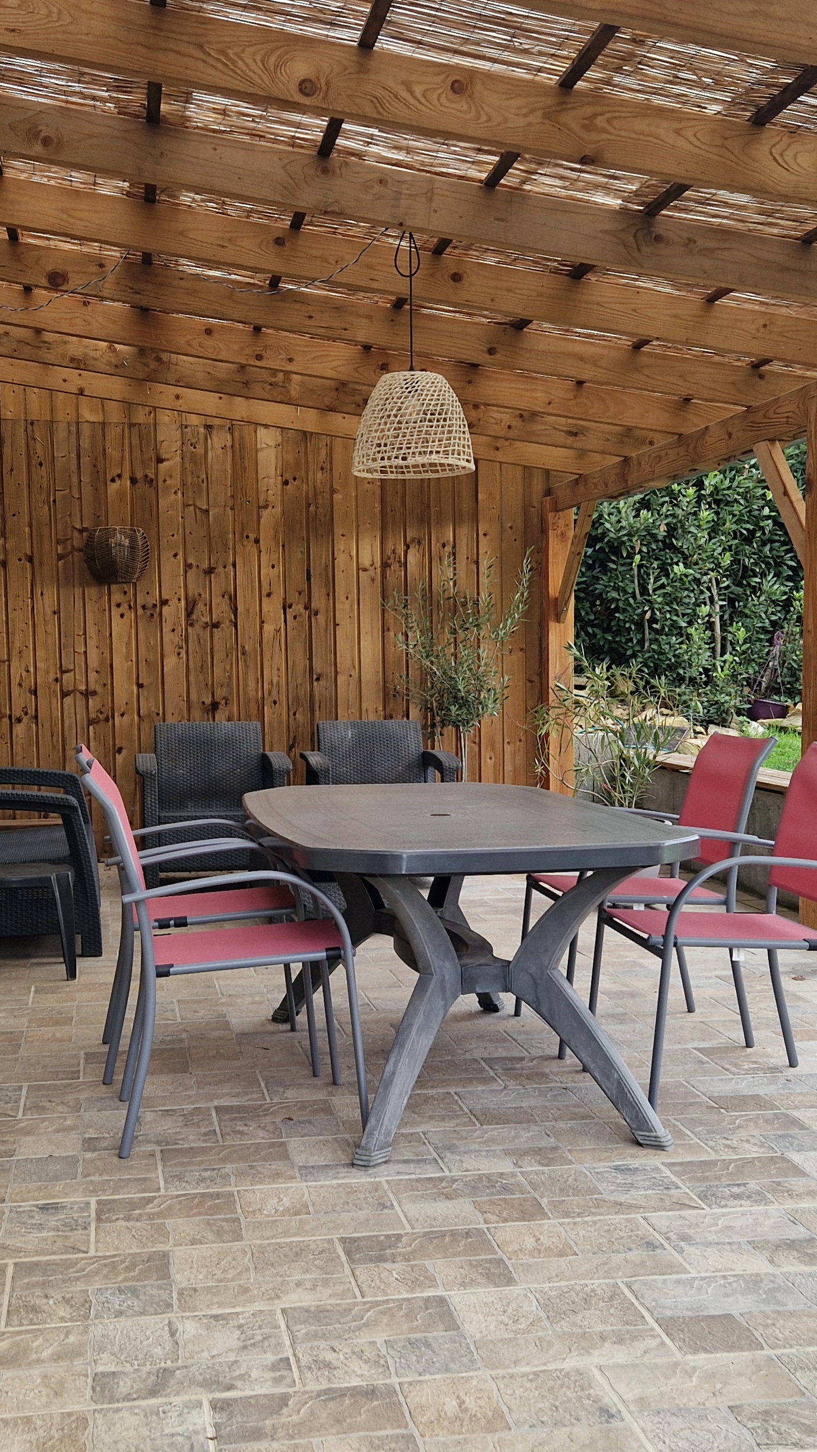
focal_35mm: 41
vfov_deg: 49.4
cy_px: 772
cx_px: 351
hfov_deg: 29.0
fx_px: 1579
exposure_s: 1/180
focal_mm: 5.4
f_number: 1.8
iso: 80
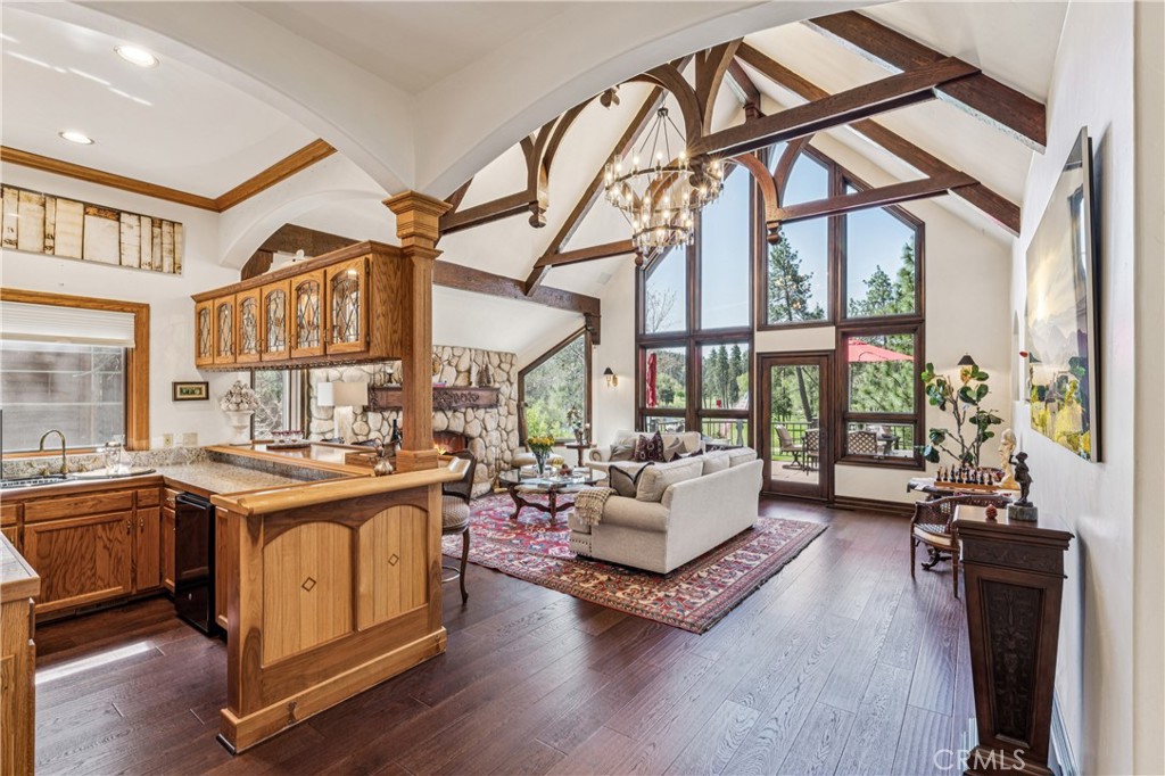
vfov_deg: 72.7
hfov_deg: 95.7
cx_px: 582
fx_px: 527
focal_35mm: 16
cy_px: 388
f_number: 13
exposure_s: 1/2
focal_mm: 16.3
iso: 100
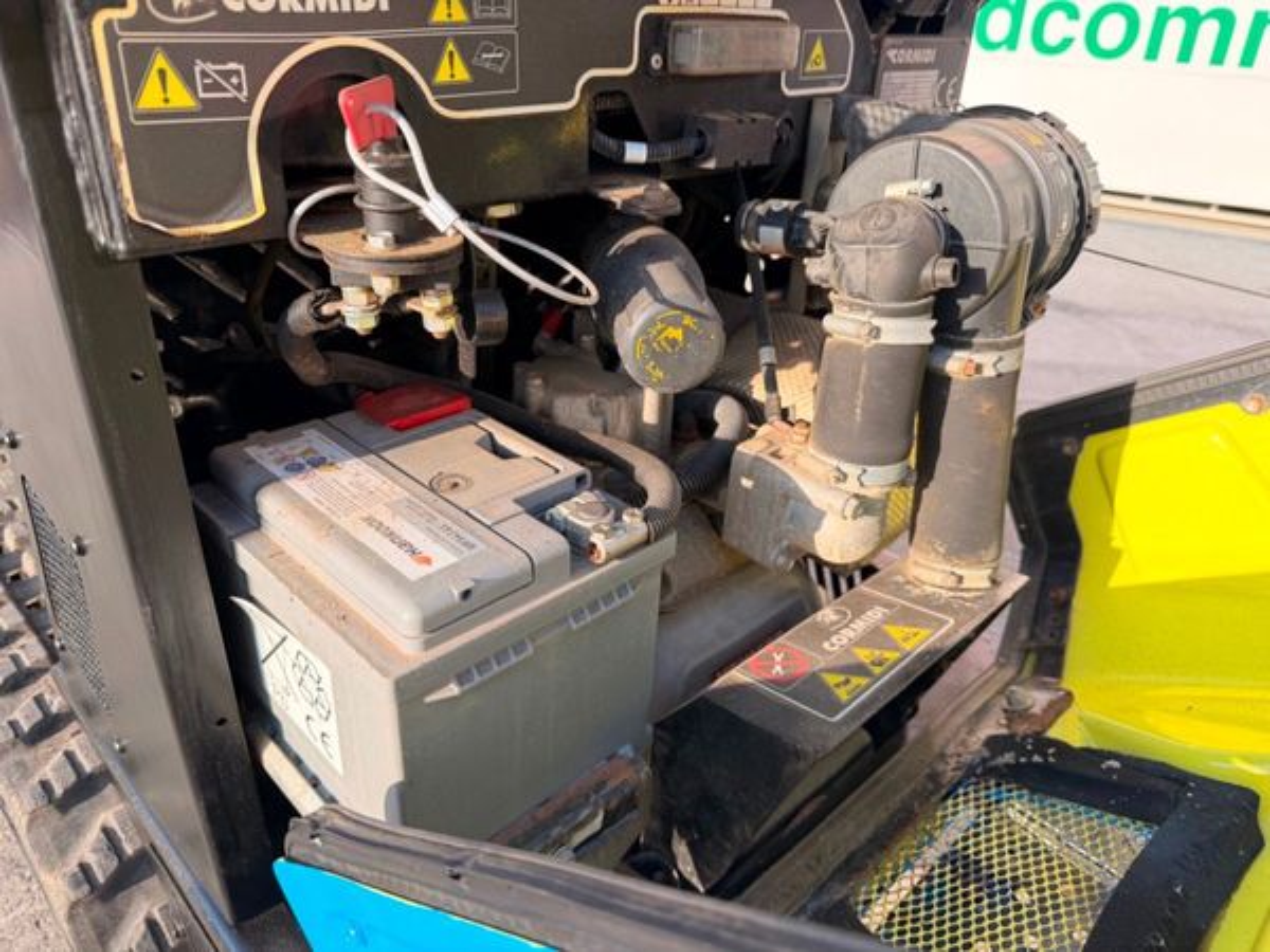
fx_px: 881
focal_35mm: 24
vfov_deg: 56.8
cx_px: 635
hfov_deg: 71.6
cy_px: 476
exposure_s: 1/1075
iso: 100
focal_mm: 6.76
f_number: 1.78
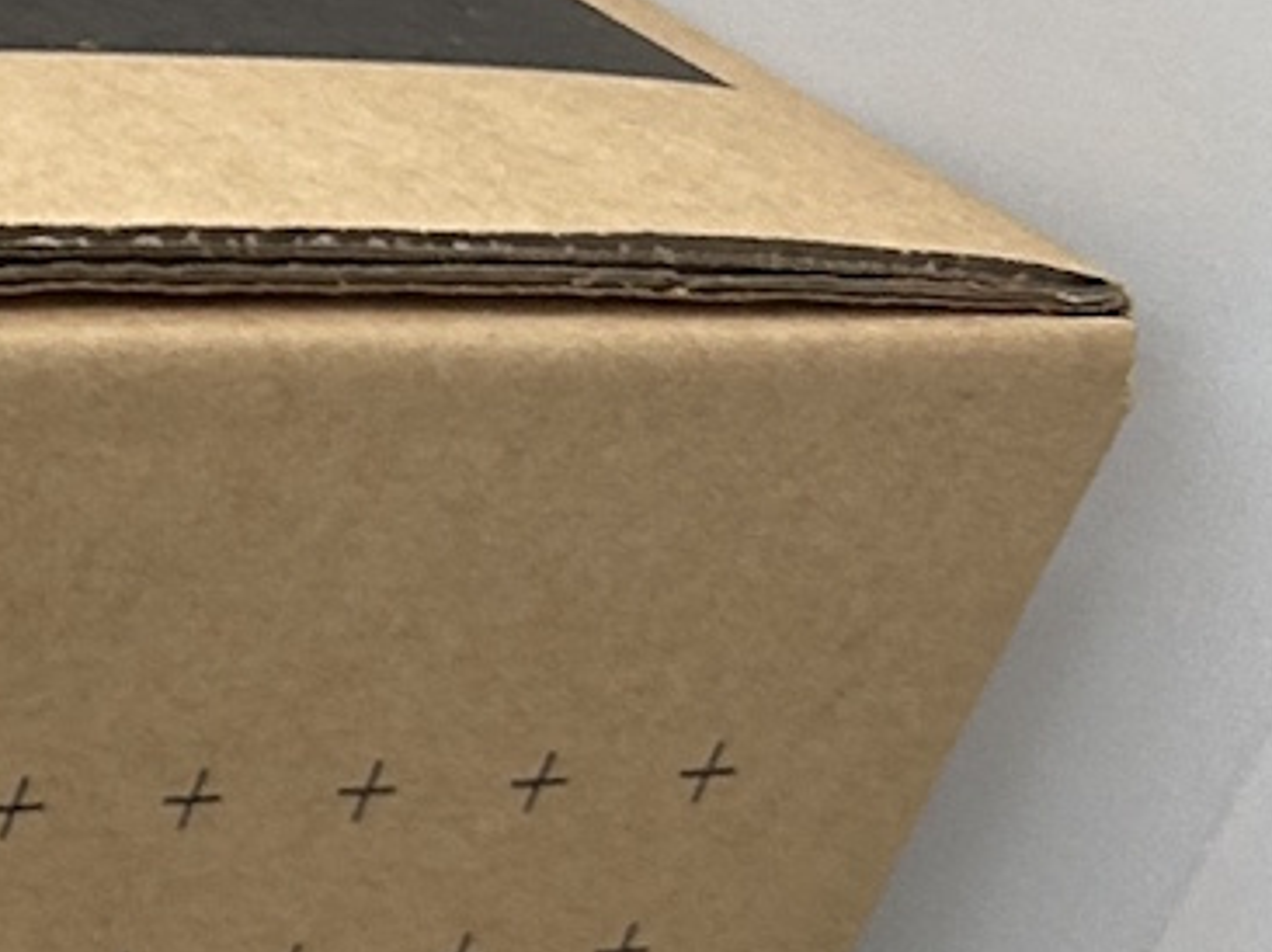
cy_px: 1025
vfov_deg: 8.1
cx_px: -2965
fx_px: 6683
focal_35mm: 182
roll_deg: -8.3
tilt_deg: -31.6
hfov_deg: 8.4
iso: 40
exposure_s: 1/289
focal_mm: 5.7
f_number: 1.5
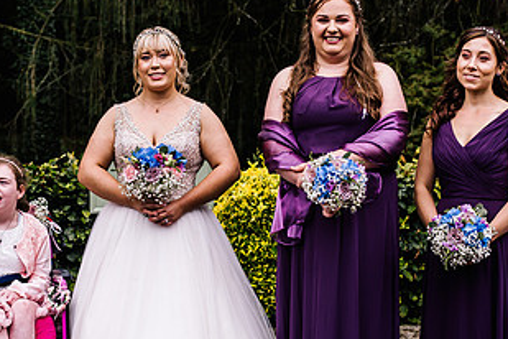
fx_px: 1326
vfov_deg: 14.5
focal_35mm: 94
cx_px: 204
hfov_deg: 21.7
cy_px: 228
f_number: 4
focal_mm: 50
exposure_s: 1/500
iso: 200
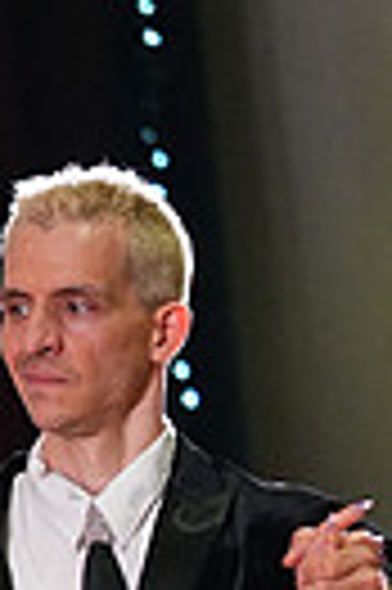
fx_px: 12052
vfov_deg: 2.8
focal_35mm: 736
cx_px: -286
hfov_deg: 1.9
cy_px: 1144
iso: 6400
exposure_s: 1/400
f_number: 4.5
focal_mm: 166
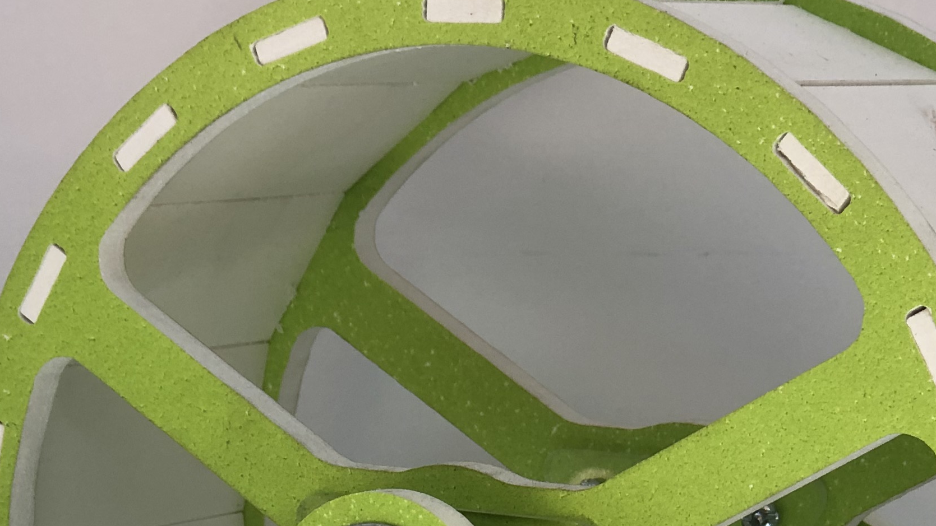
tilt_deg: -8.1
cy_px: 686
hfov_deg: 14.3
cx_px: 531
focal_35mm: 150
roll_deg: -0.1
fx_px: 3723
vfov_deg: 8.0
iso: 40
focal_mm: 6.6
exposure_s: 1/120
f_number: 2.8
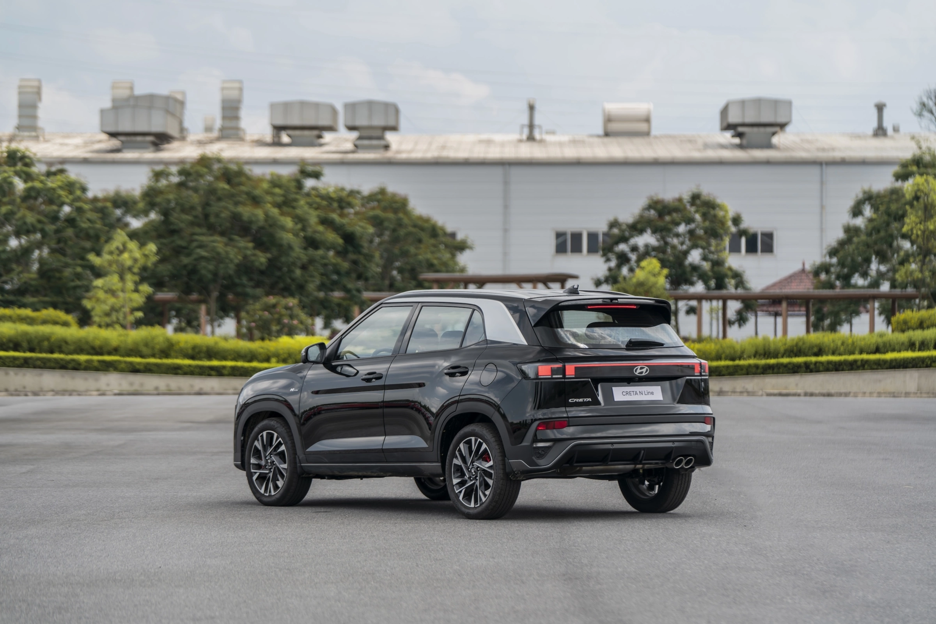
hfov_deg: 15.0
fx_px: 3562
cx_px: 468
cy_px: 312
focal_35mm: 137
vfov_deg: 10.0
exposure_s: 1/500
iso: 100
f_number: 3.5
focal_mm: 137
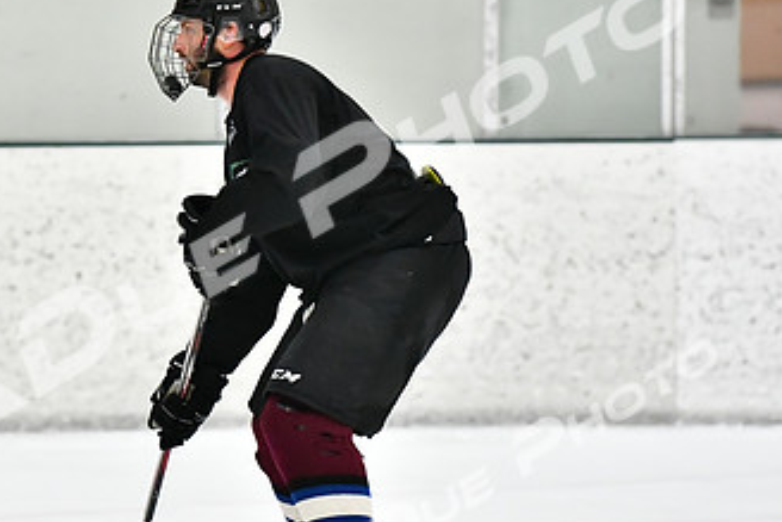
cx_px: 162
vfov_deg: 4.0
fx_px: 7497
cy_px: 273
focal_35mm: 345
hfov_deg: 6.0
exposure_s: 1/1600
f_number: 2.8
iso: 6400
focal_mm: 130
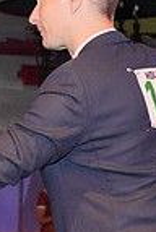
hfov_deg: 7.1
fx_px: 1229
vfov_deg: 10.5
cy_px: 310
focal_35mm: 190
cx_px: -80
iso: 4000
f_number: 4
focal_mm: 47
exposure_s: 1/200
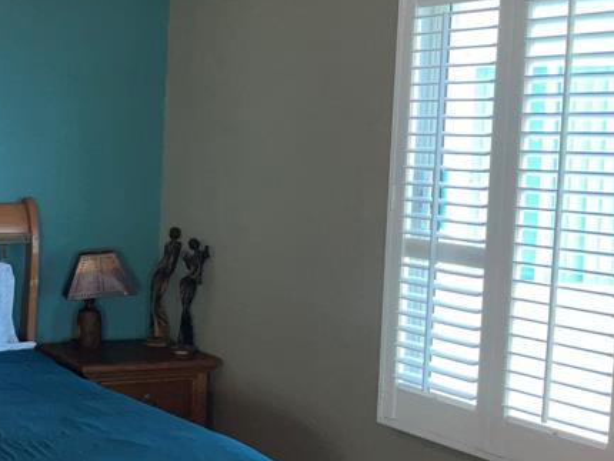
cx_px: -81
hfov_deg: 25.8
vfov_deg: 21.3
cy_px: 257
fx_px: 1225
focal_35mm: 69
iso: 32
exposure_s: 1/60
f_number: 1.8
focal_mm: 3
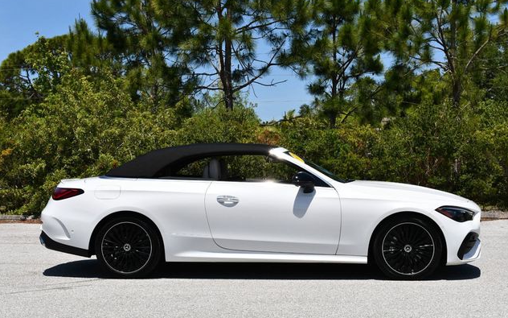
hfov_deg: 33.0
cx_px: 255
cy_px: 148
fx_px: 858
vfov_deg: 21.0
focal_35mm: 62
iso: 100
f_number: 9
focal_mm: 30
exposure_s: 1/320
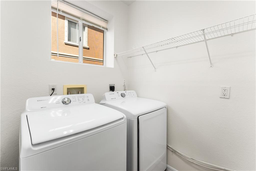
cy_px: 86
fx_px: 105
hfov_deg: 101.2
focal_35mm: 15
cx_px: 128
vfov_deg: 78.0
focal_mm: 14.8
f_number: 8
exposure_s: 1/250
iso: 400
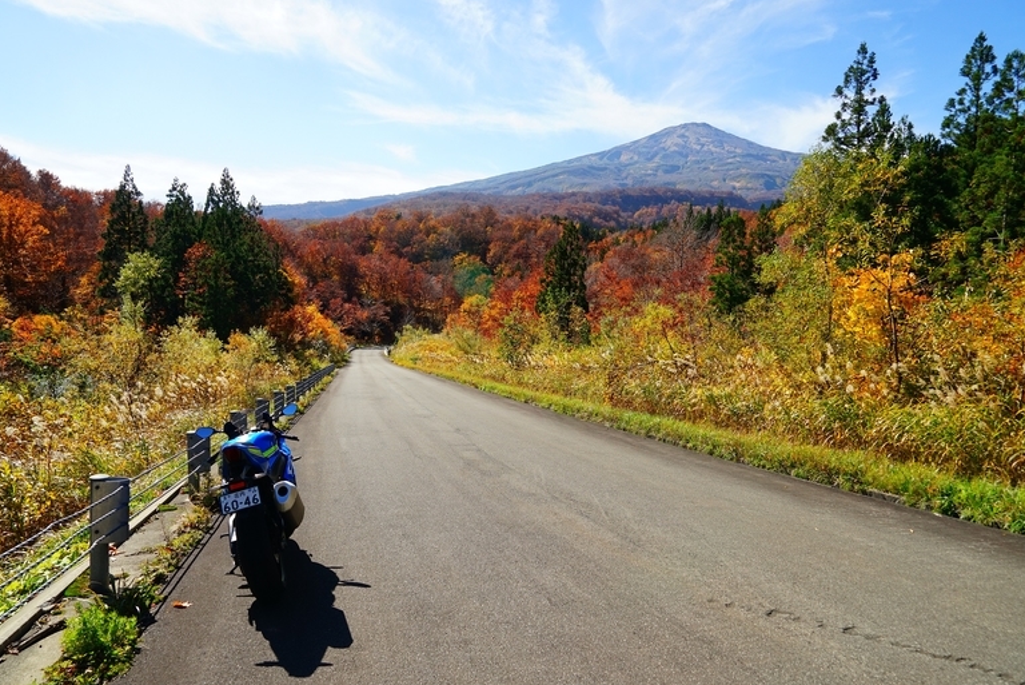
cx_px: 515
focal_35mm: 25
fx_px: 712
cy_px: 340
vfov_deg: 51.3
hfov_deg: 71.5
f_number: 8
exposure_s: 1/500
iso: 320
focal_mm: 24
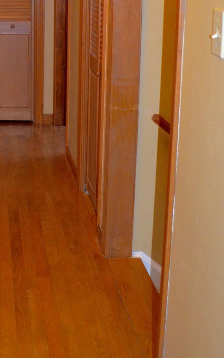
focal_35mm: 60
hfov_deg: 20.6
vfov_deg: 33.0
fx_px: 586
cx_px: -23
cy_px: 67
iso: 1600
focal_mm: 18
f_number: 3.5
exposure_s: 1/60
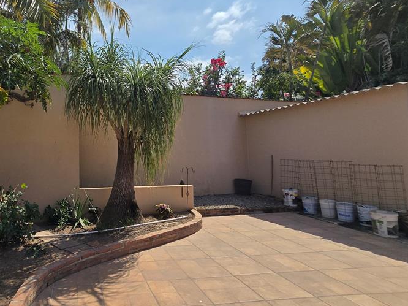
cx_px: 98
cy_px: 130
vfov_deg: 65.6
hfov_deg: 75.3
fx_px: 236
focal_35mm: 20
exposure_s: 1/4337
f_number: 2.2
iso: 50
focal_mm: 2.2
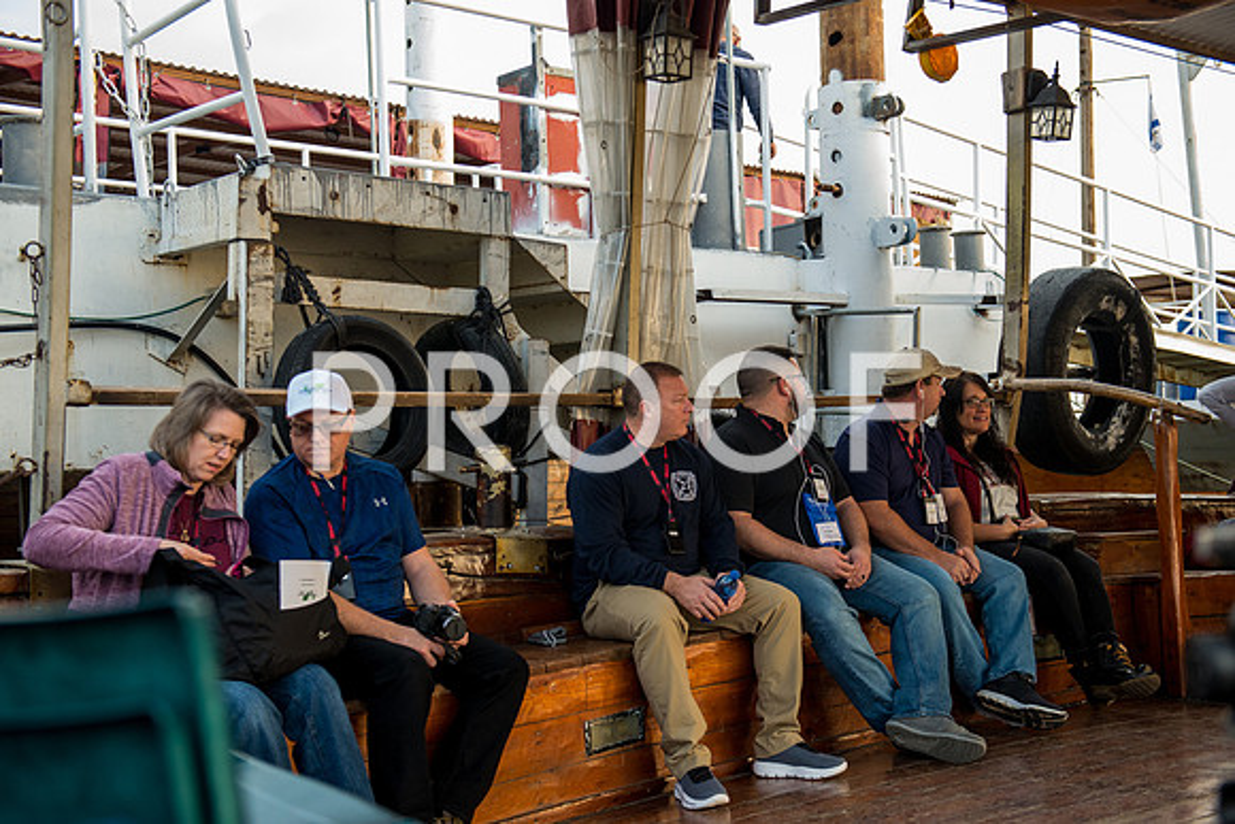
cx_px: 618
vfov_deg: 28.1
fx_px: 1647
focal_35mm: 48
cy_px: 412
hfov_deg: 41.1
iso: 1600
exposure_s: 1/800
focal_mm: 48
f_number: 2.8
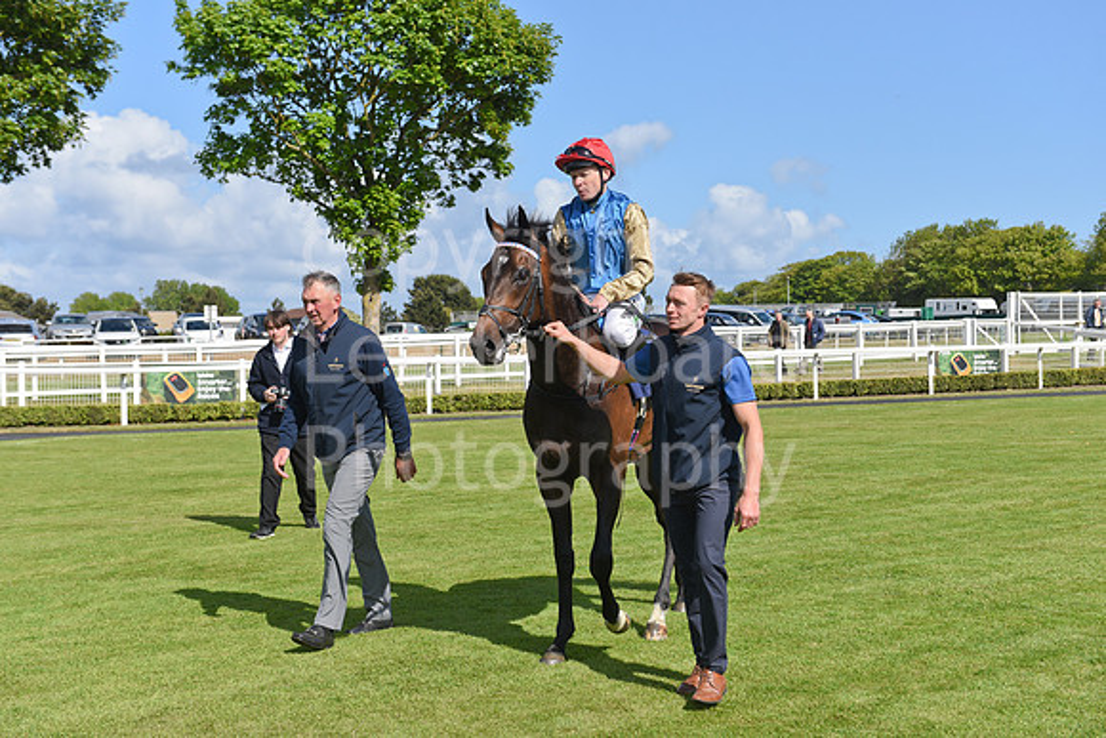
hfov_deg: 39.6
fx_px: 1536
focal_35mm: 50
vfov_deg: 27.0
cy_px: 369
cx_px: 553
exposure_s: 1/2000
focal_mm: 50
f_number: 5.6
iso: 400
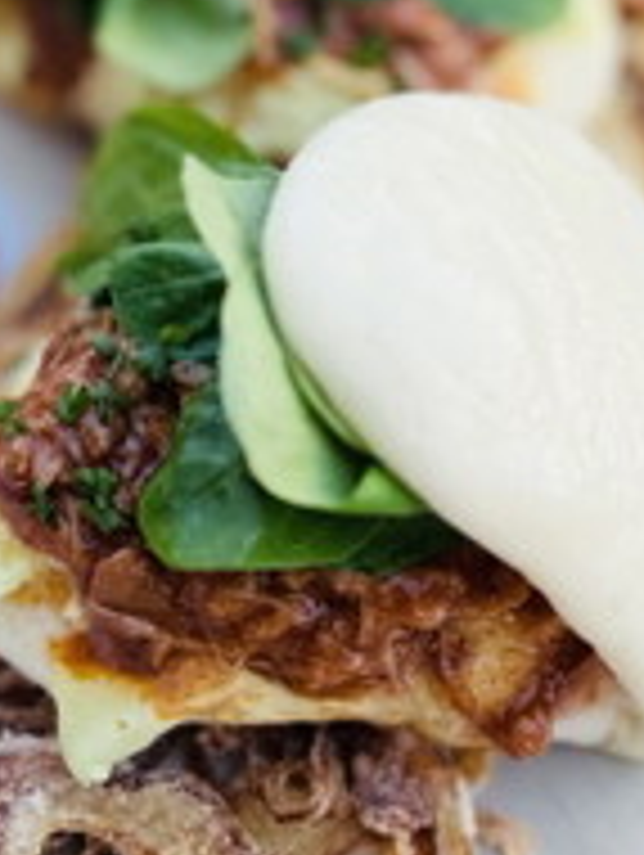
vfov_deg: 23.1
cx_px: 302
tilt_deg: -53.0
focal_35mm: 84
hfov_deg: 17.6
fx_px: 2079
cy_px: 238
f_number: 1.78
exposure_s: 1/430
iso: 80
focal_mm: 6.76
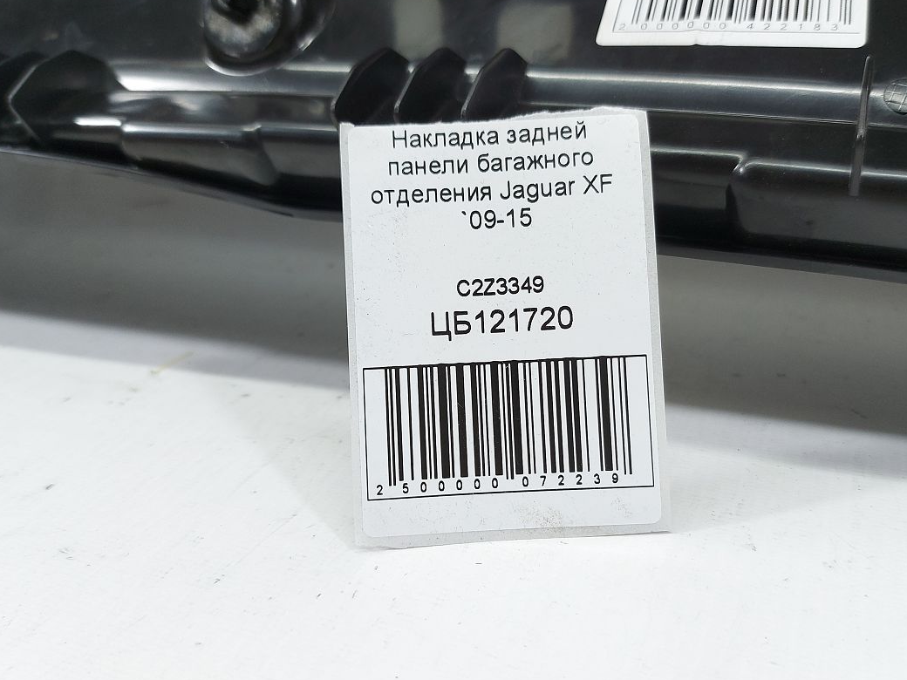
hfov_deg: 56.8
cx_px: 483
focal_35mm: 32
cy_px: 343
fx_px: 838
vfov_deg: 44.2
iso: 64
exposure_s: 1/50
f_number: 1.8
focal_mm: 5.23
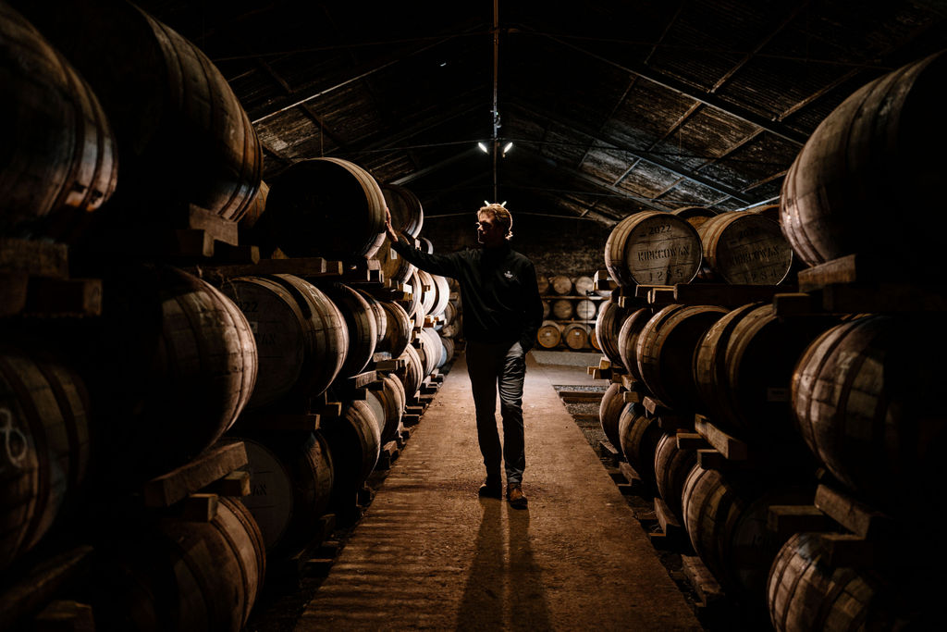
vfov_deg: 45.8
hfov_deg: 64.6
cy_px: 316
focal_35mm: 28
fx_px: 748
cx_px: 473
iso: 640
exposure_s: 1/250
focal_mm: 28
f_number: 2
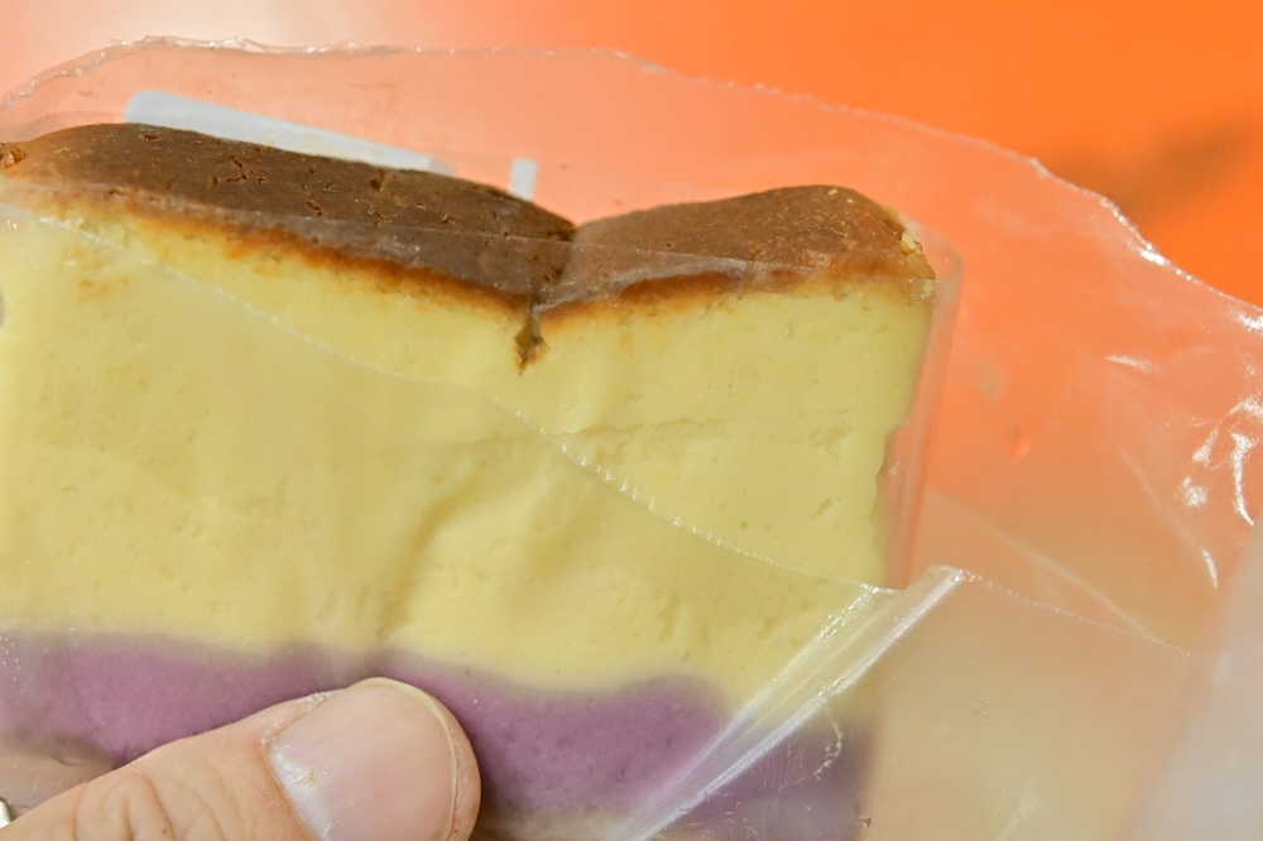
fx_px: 3156
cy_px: 420
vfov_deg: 15.2
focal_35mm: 90
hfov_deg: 22.6
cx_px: 632
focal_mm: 60
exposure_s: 1/125
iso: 4000
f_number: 5.6
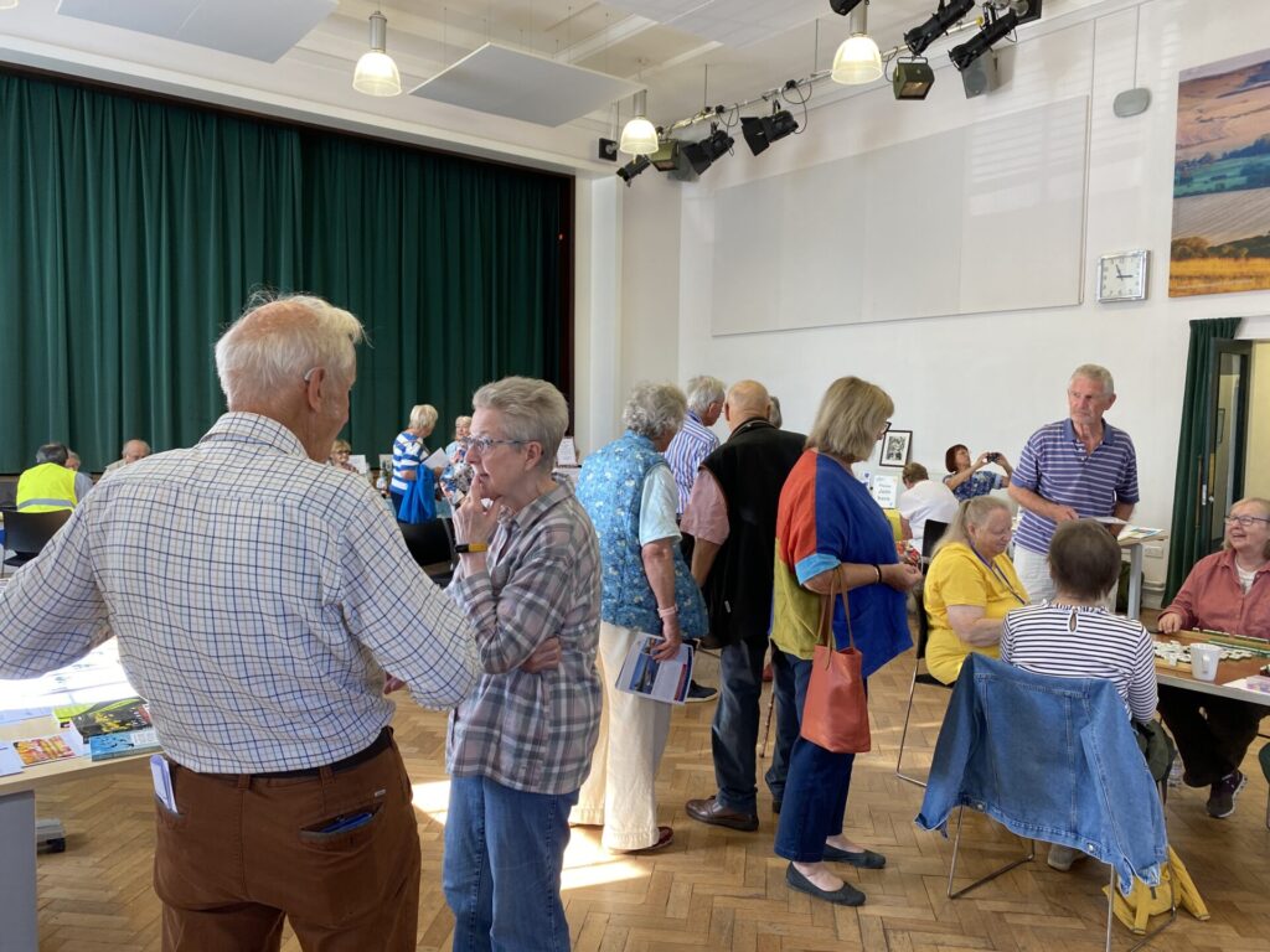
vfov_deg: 53.1
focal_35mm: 26
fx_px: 954
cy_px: 476
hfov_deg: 67.3
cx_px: 635
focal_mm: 4.25
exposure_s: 1/122
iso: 100
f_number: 1.8
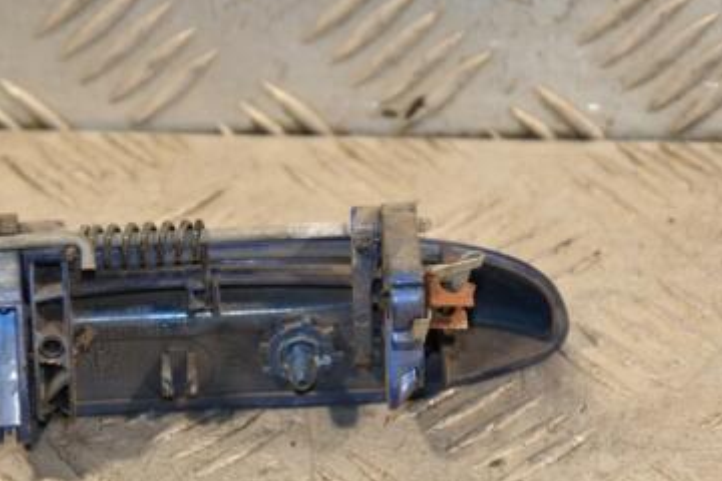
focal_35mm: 263
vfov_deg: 5.2
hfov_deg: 7.8
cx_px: 245
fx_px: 5271
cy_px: 319
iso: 800
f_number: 5.6
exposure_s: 1/160
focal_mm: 105
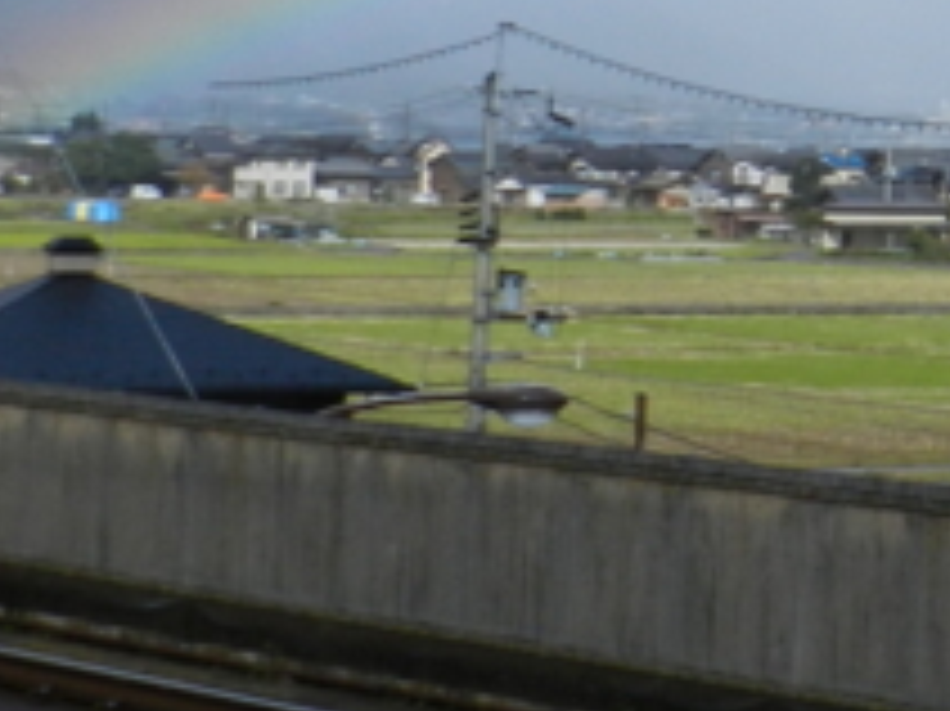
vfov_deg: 10.1
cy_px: -144
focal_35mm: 144
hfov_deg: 12.7
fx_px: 3950
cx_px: 1607
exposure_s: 1/1250
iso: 160
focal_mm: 6.7
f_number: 4.5
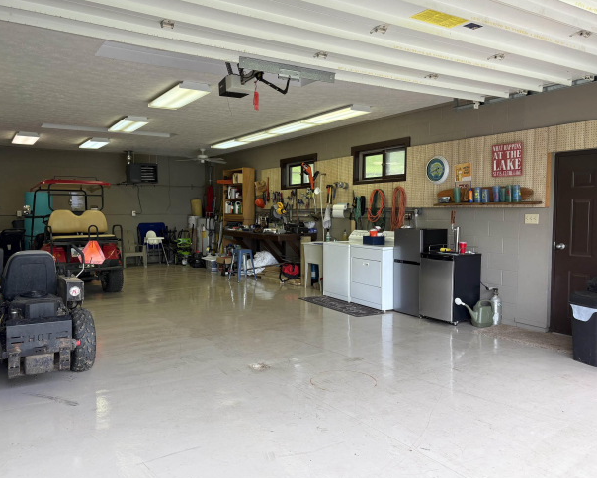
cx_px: 272
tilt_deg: -2.9
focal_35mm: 28
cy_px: 240
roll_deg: +0.8
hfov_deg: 62.1
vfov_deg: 51.6
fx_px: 495
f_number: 1.6
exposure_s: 1/120
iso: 40
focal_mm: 5.96
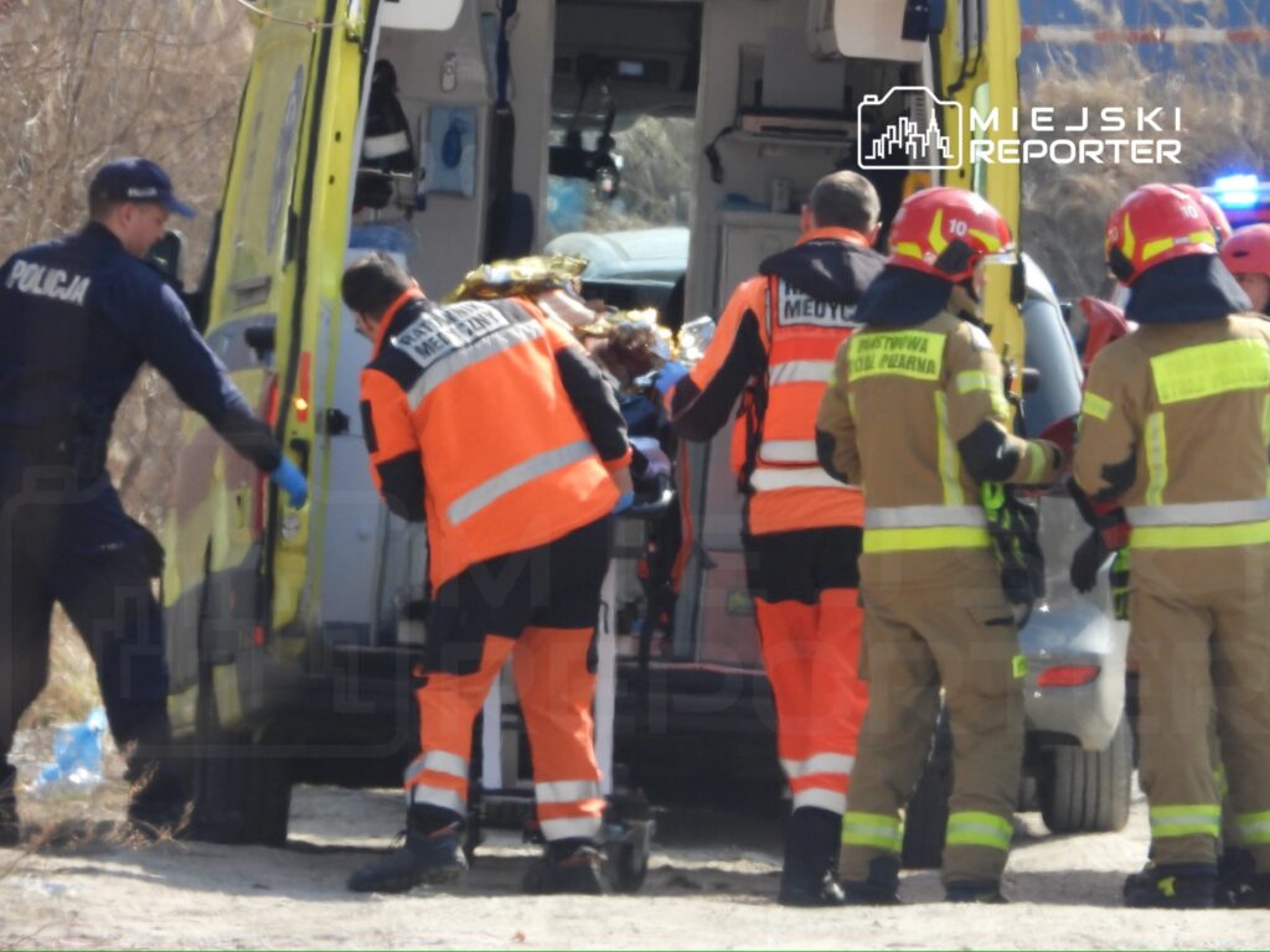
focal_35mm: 1200
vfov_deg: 1.2
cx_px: 635
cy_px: 476
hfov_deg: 1.7
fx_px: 44026
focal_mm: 216
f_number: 5.6
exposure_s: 1/500
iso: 250
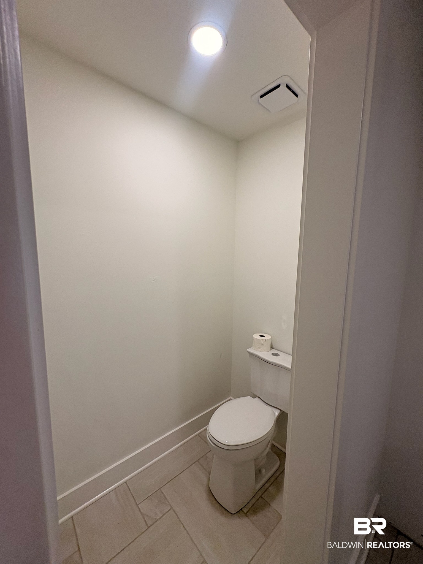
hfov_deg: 85.7
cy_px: 282
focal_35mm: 14
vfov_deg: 102.1
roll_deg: -0.4
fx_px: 228
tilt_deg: -6.5
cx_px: 212
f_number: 2.2
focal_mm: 2.22
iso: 100
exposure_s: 1/120
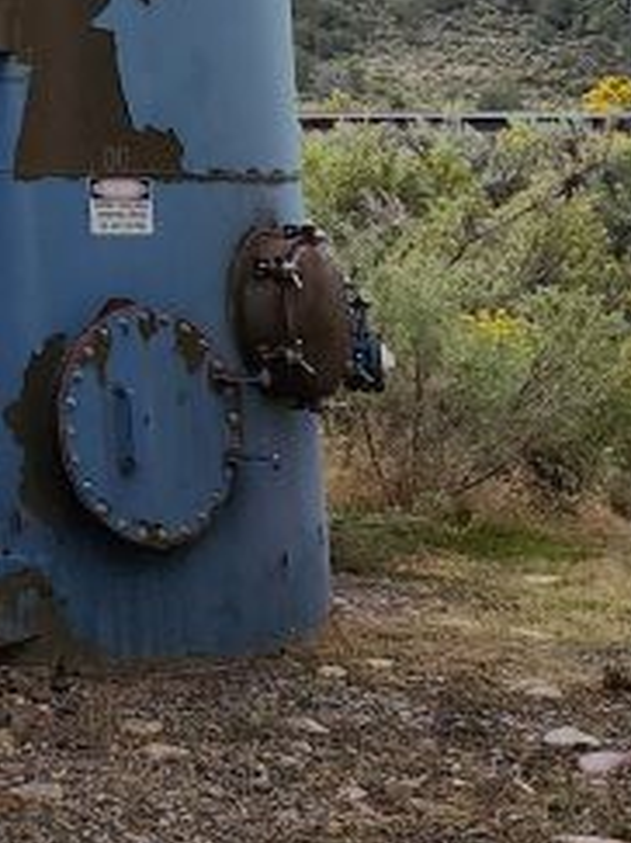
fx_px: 2360
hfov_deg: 13.2
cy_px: -399
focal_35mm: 97
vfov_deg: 18.2
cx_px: -614
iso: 12
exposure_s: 1/395
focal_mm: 6.4
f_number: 1.8
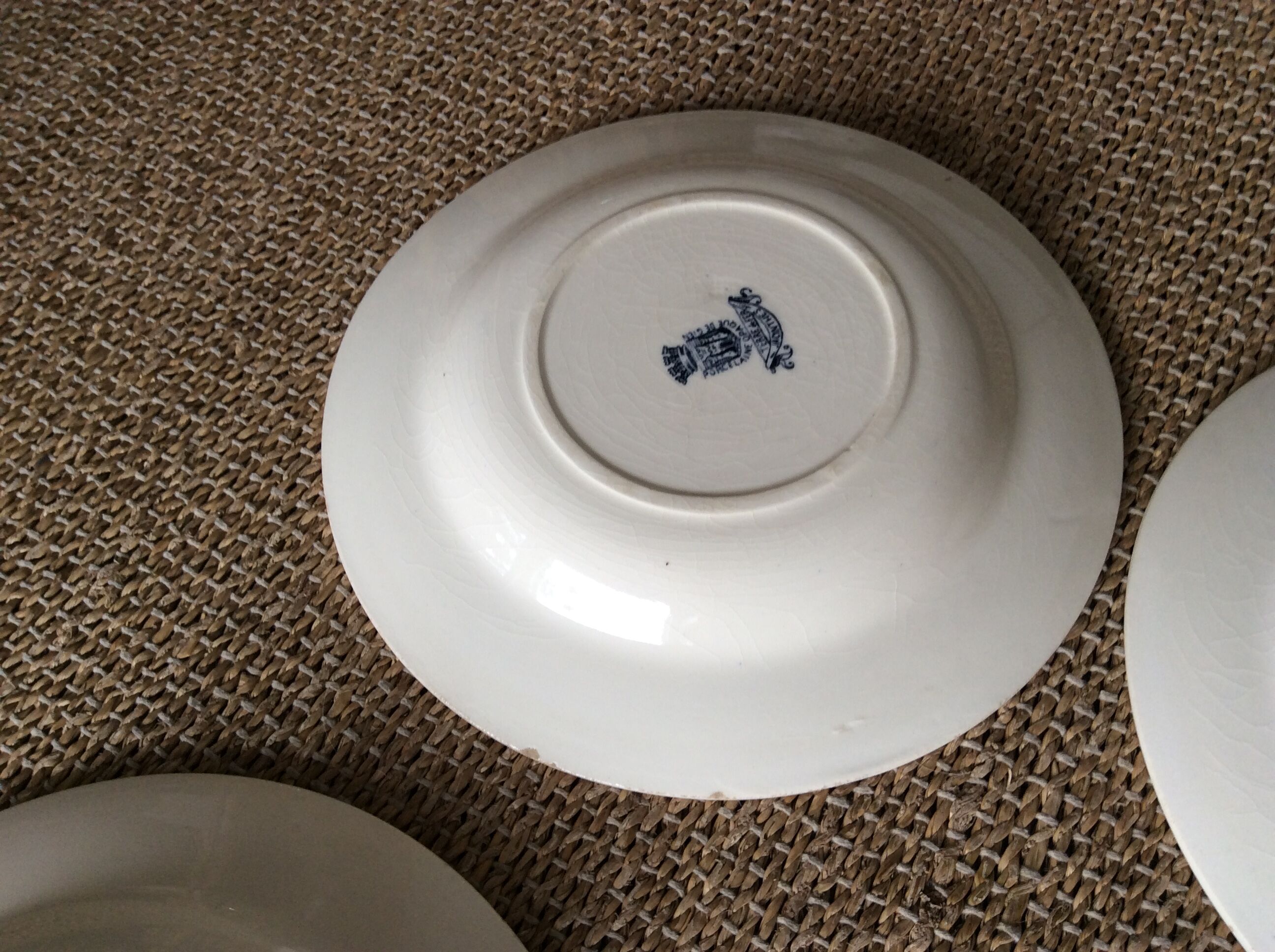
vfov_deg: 44.1
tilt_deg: -61.6
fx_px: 1177
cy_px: 476
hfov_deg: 56.9
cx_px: 638
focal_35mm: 32
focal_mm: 3.3
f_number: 2.4
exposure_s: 1/25
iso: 40
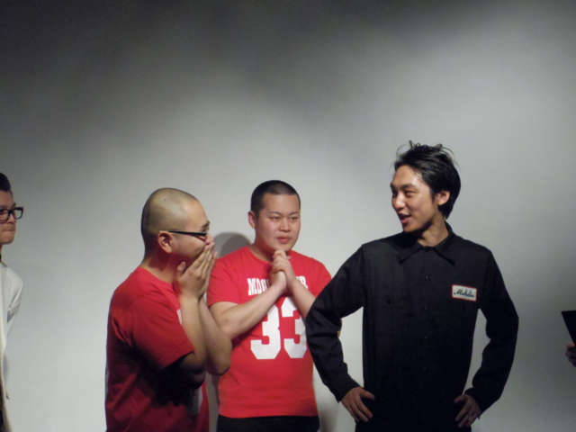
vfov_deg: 17.8
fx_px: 1381
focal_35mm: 83
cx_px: 288
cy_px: 216
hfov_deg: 23.6
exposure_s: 1/400
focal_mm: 15
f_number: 4.5
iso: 2500
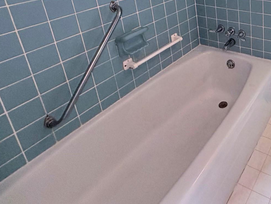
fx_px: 227
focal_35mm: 29
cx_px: 269
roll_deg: +1.7
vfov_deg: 41.6
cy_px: -2
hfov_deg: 50.4
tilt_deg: -17.0
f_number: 2.2
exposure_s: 1/60
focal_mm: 2.22
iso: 200
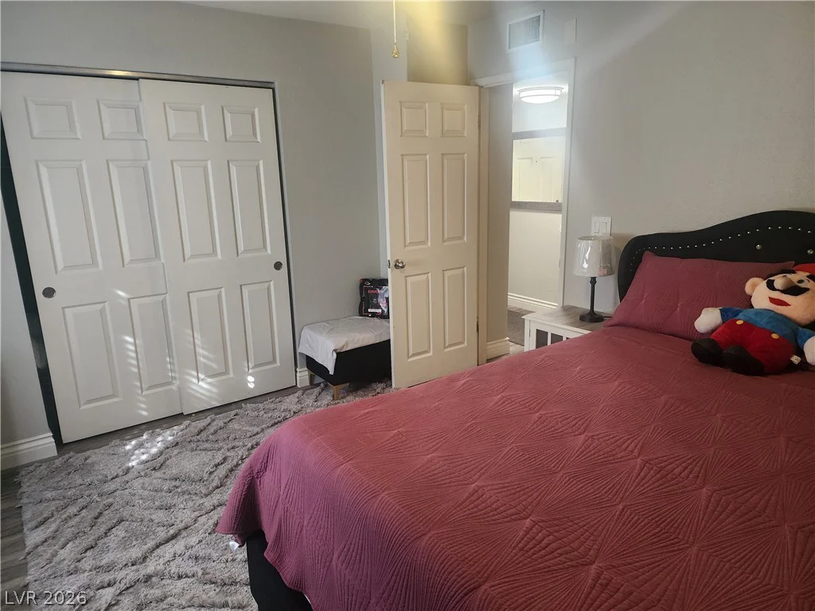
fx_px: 542
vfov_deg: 58.9
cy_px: 306
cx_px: 408
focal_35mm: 23
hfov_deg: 73.9
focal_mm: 6.4
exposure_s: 1/120
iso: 500
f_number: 1.8
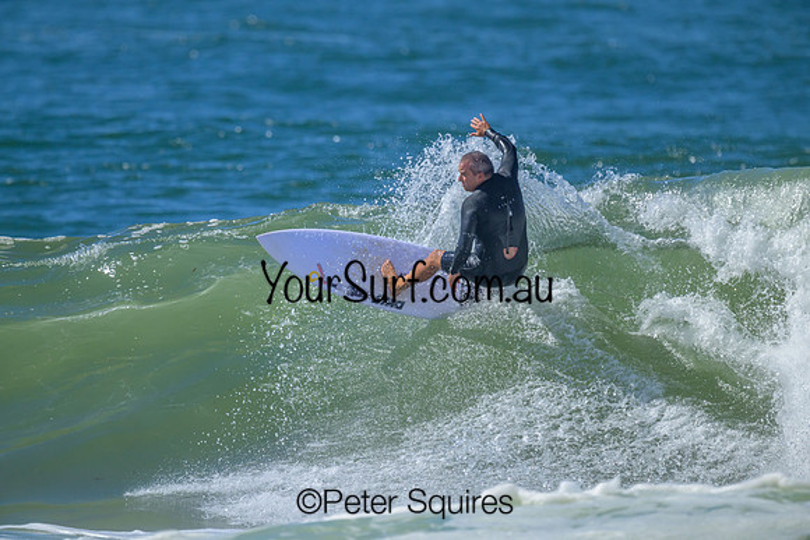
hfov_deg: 1.8
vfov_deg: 1.2
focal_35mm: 1120
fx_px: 25205
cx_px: 405
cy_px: 270
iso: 1100
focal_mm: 1120
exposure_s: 1/4000
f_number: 9
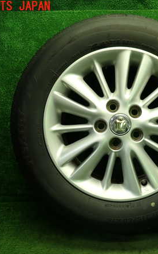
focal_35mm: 36
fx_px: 248
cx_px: 118
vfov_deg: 54.0
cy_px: 129
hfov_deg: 34.6
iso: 160
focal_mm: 4.5
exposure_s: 1/60
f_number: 2
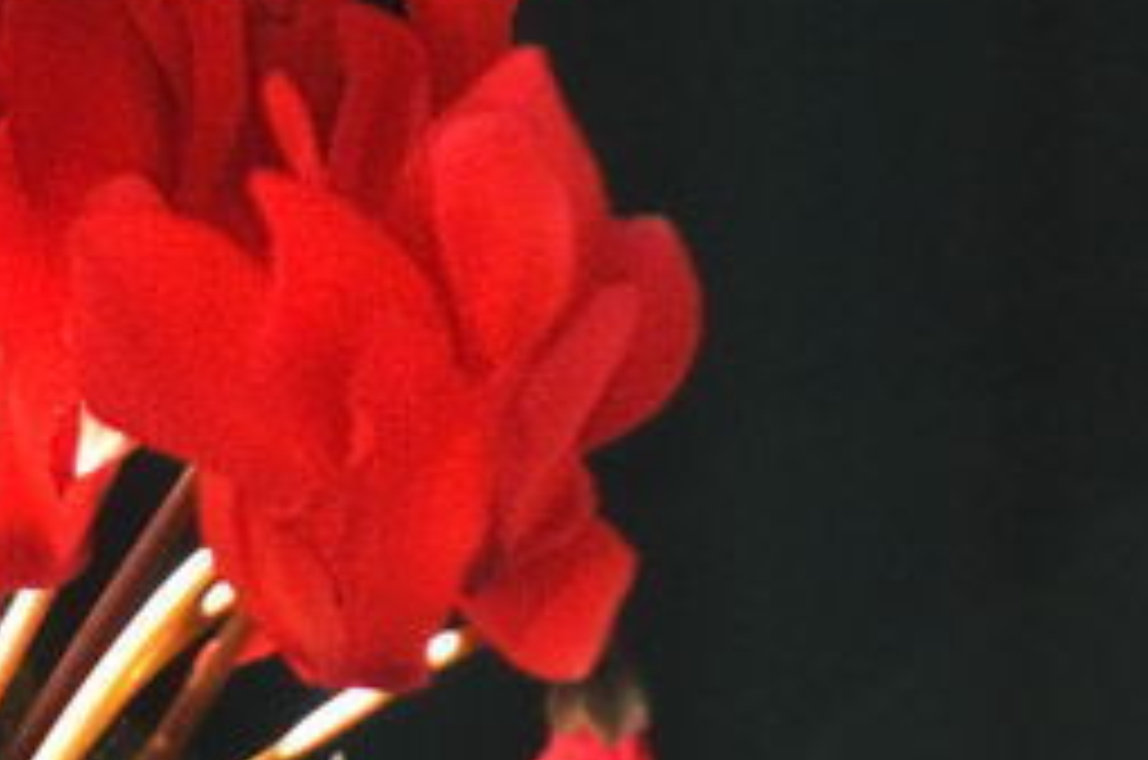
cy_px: 522
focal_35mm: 424
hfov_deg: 4.8
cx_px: -842
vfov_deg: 3.2
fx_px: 13495
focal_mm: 80
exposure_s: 1/125
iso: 1250
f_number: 5.6
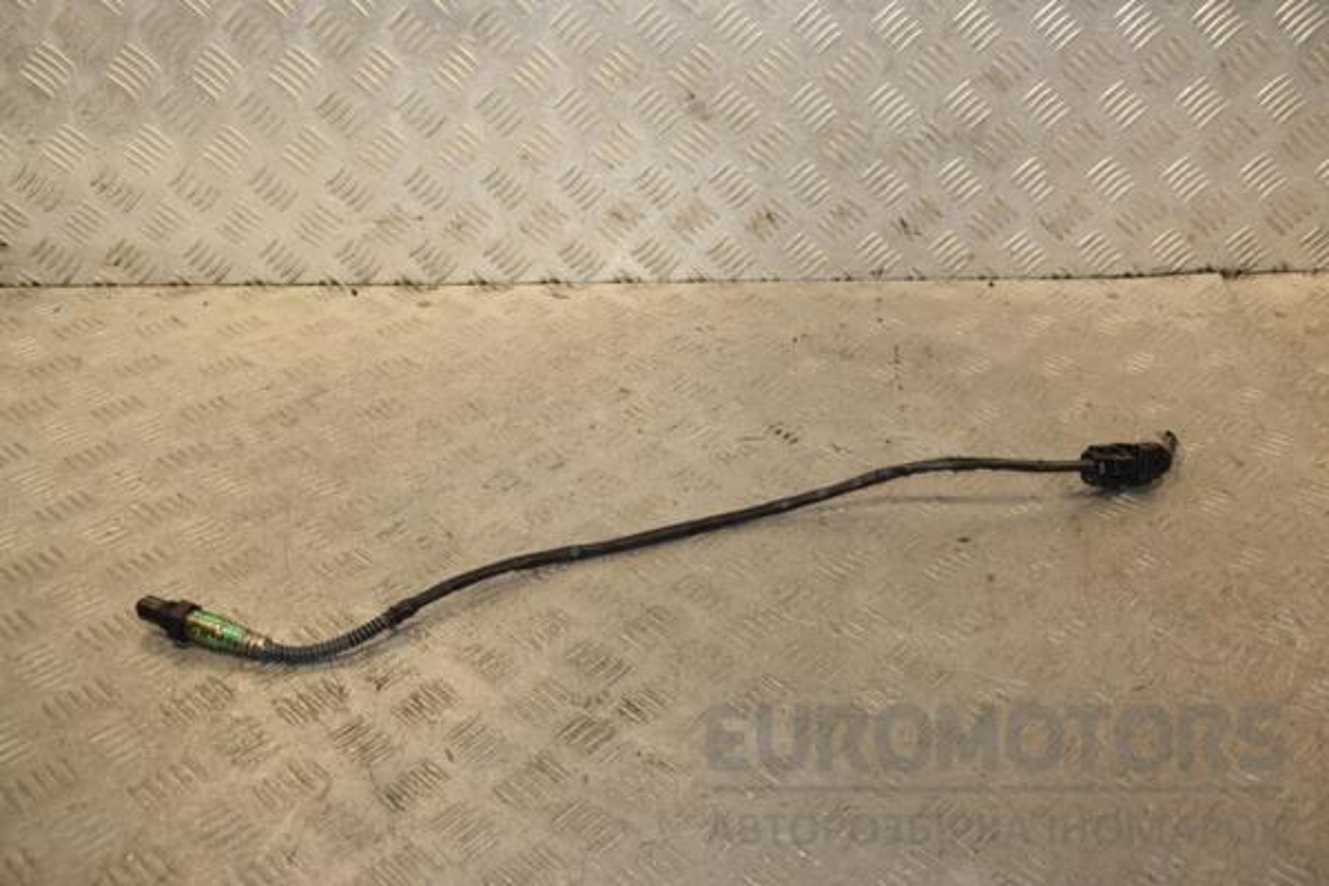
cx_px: 664
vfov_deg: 31.9
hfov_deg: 46.4
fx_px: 1550
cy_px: 443
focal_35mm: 42
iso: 800
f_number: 6.3
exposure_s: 1/200
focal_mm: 28
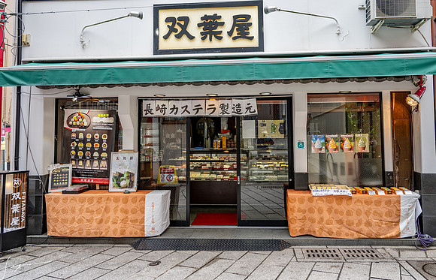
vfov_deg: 44.0
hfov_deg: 64.4
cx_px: 239
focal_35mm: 29
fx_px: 345
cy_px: 113
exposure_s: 1/200
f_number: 2.8
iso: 80
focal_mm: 24
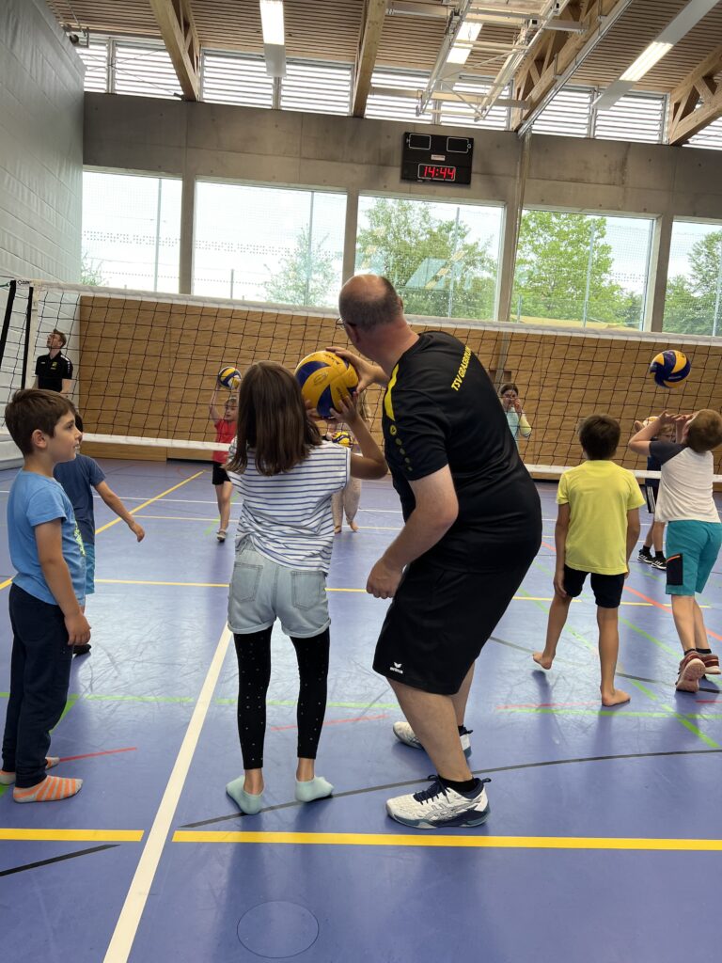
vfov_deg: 67.3
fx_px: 723
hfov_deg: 53.1
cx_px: 361
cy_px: 482
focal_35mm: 26
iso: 40
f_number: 1.5
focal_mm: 5.7
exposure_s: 1/128
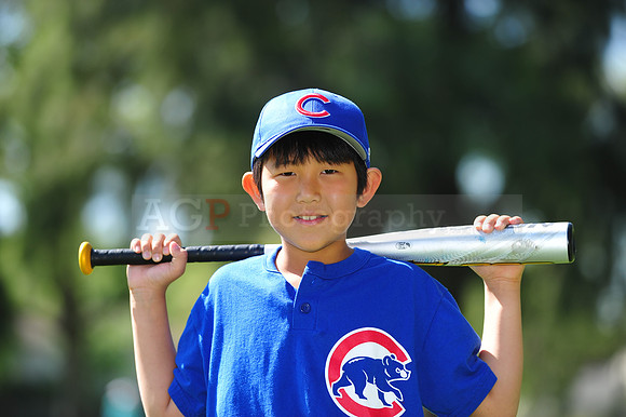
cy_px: 208
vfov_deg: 8.3
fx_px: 2867
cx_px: 313
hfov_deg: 12.5
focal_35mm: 165
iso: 200
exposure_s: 1/640
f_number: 4.5
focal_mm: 165
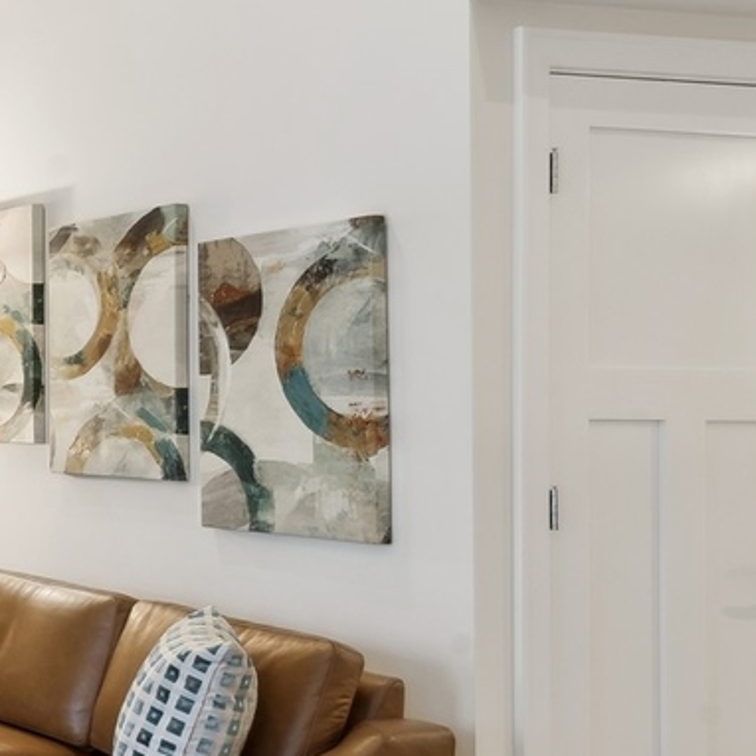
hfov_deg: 20.9
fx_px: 1334
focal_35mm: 54
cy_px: 424
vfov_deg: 31.6
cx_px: -623
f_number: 9.5
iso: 200
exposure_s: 1/4
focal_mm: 15
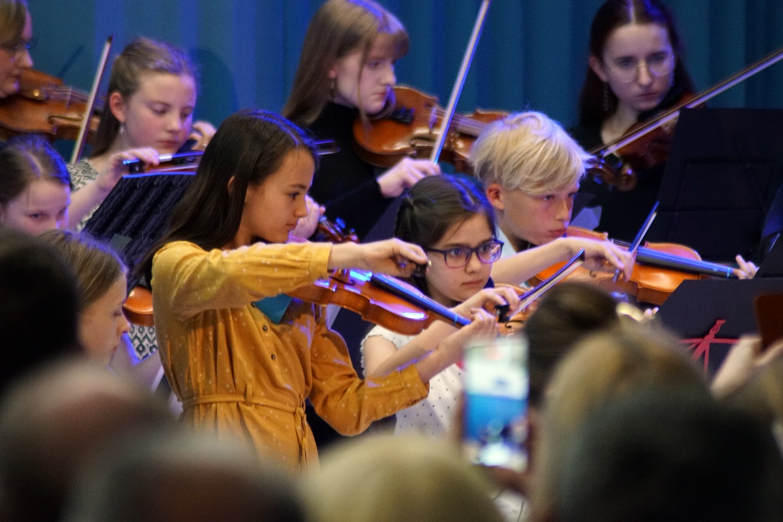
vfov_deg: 3.1
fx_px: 9787
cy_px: 261
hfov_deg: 4.6
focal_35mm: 450
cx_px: 392
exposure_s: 1/50
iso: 3200
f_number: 5.6
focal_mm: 300
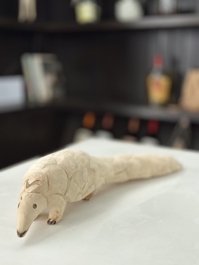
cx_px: 100
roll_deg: -1.5
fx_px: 368
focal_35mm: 48
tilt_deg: -11.9
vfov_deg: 39.7
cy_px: 132
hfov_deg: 30.3
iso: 80
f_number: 1.78
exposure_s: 1/1212
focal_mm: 6.86
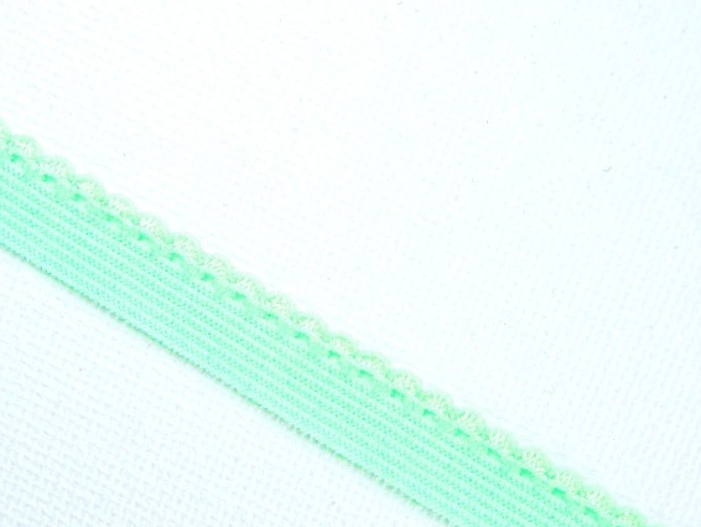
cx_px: 225
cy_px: 311
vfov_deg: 22.6
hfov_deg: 29.6
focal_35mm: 65
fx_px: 1317
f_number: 4.1
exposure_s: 1/350
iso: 80
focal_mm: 6.5
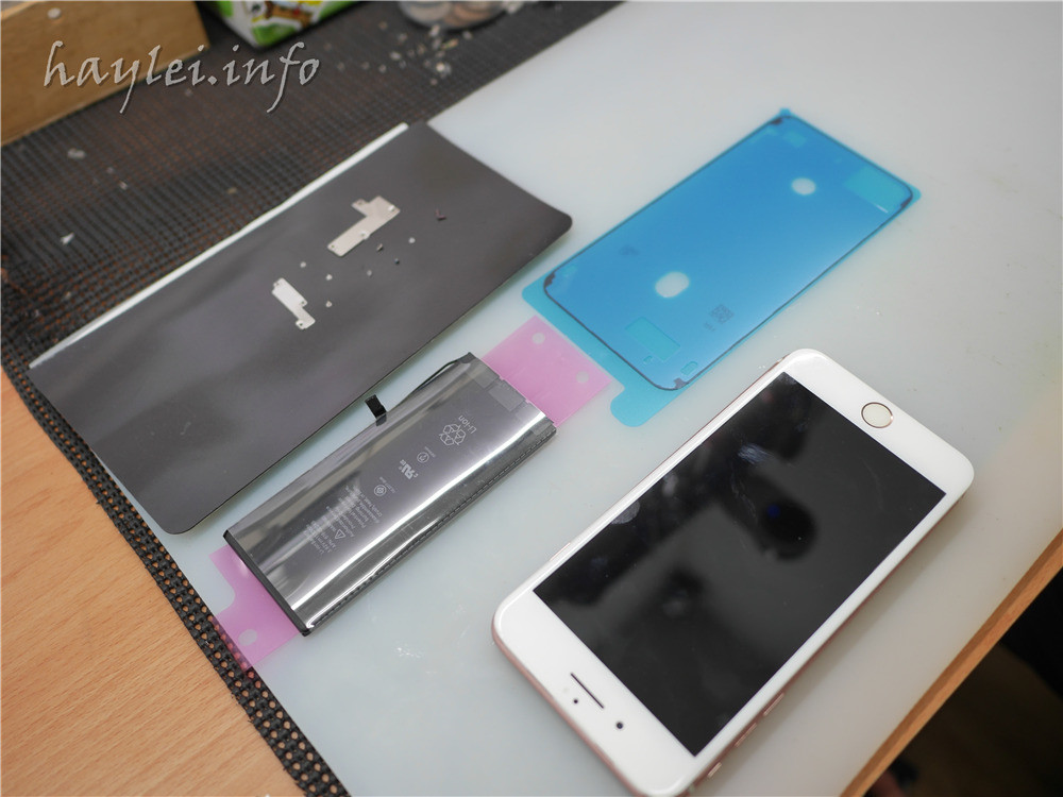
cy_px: 398
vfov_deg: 46.8
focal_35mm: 30
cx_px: 532
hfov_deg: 60.0
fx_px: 921
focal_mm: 15
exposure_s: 1/160
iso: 200
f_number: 2
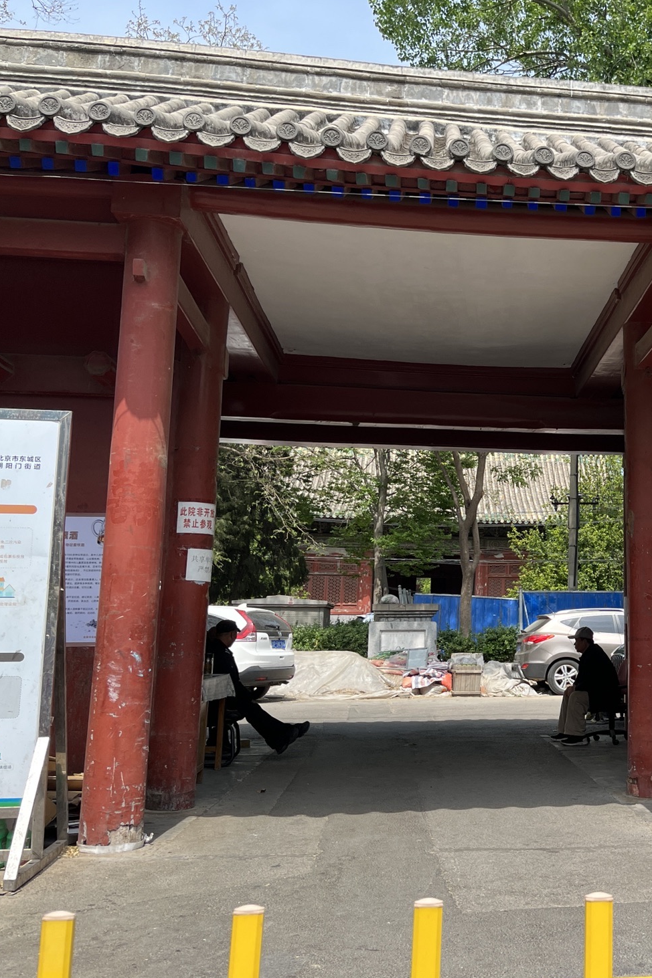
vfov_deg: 51.9
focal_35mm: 37
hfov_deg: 33.8
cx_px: 596
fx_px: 1006
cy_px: 481
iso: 50
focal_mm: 5.1
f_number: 1.6
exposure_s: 1/1672
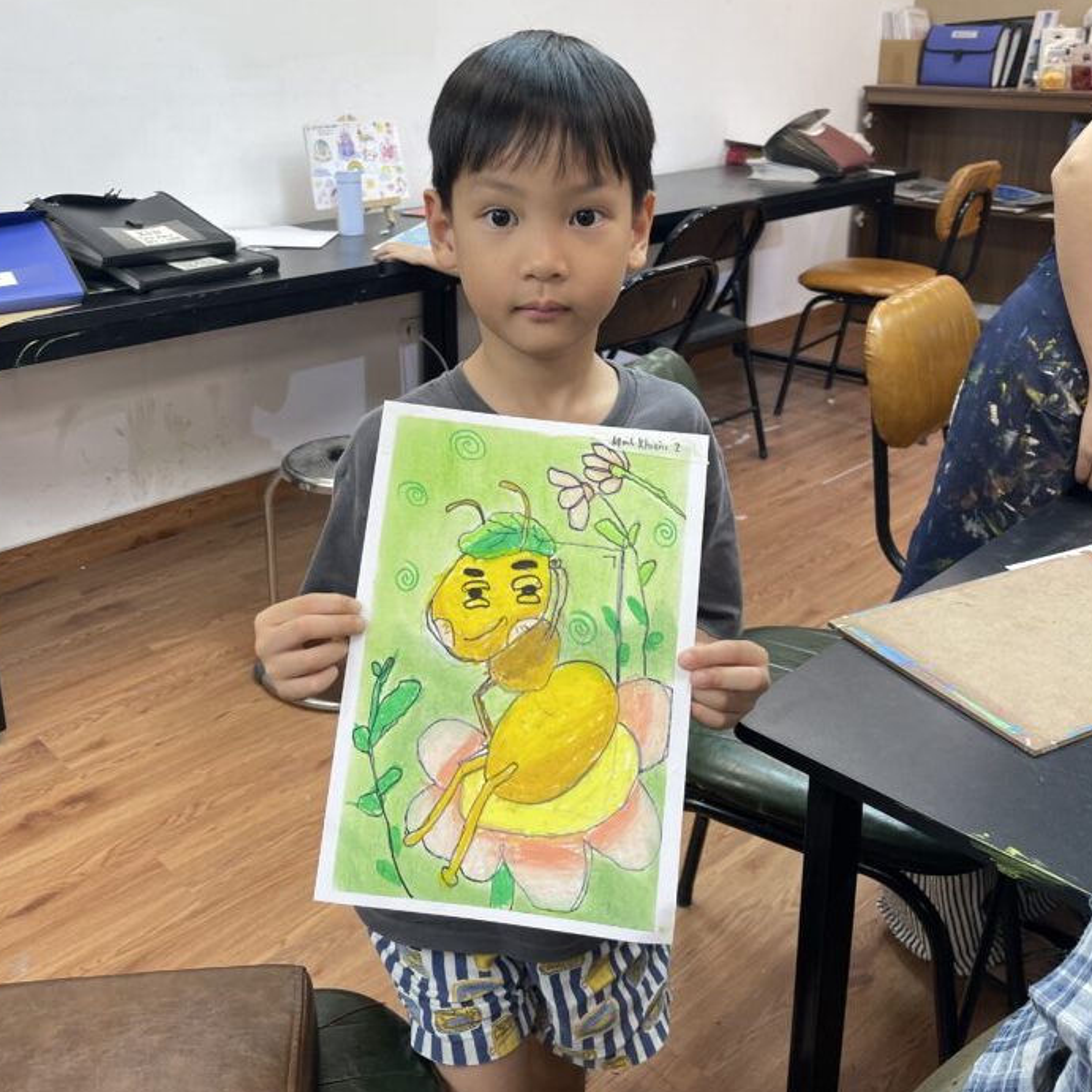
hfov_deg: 51.1
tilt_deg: -17.0
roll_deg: +0.7
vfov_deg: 50.3
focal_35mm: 32
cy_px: 375
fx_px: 1142
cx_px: 518
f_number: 1.6
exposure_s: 1/100
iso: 64
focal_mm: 5.1
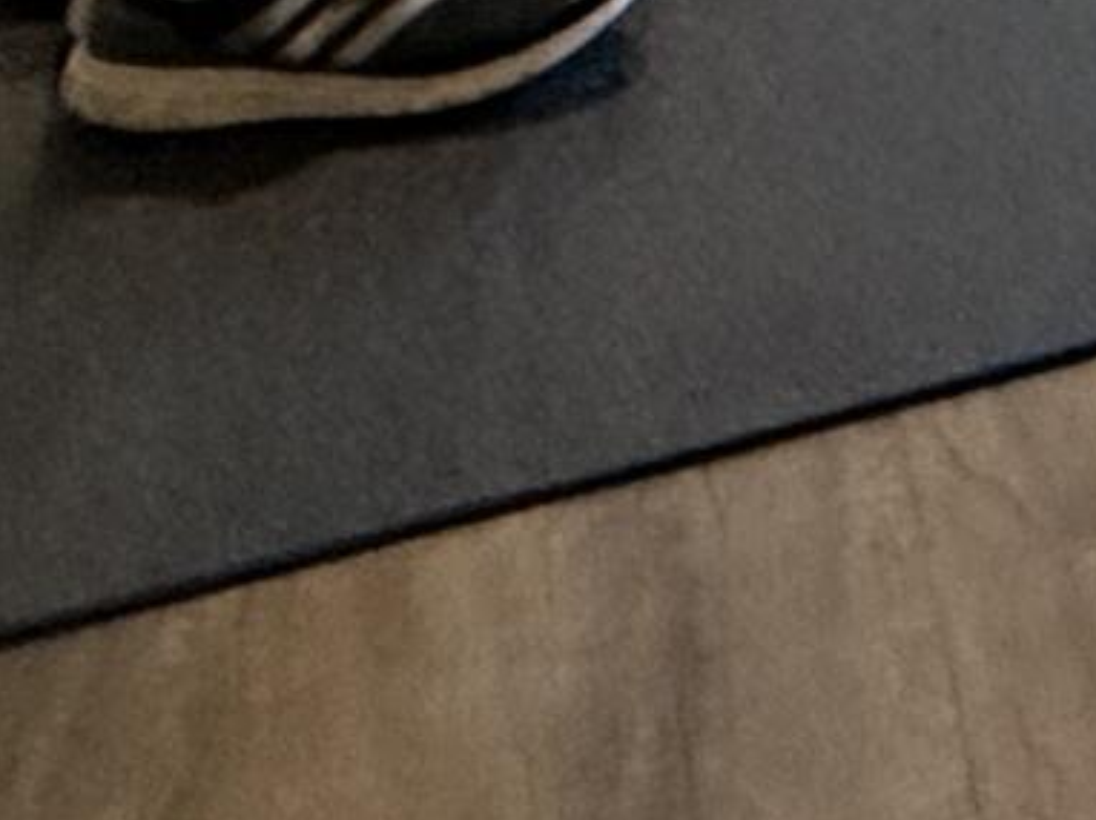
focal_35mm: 110
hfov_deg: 14.0
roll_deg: -0.2
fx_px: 3481
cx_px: 2410
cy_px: -1795
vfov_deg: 9.6
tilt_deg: +1.2
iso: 640
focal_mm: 2.22
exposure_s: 1/120
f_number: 2.2
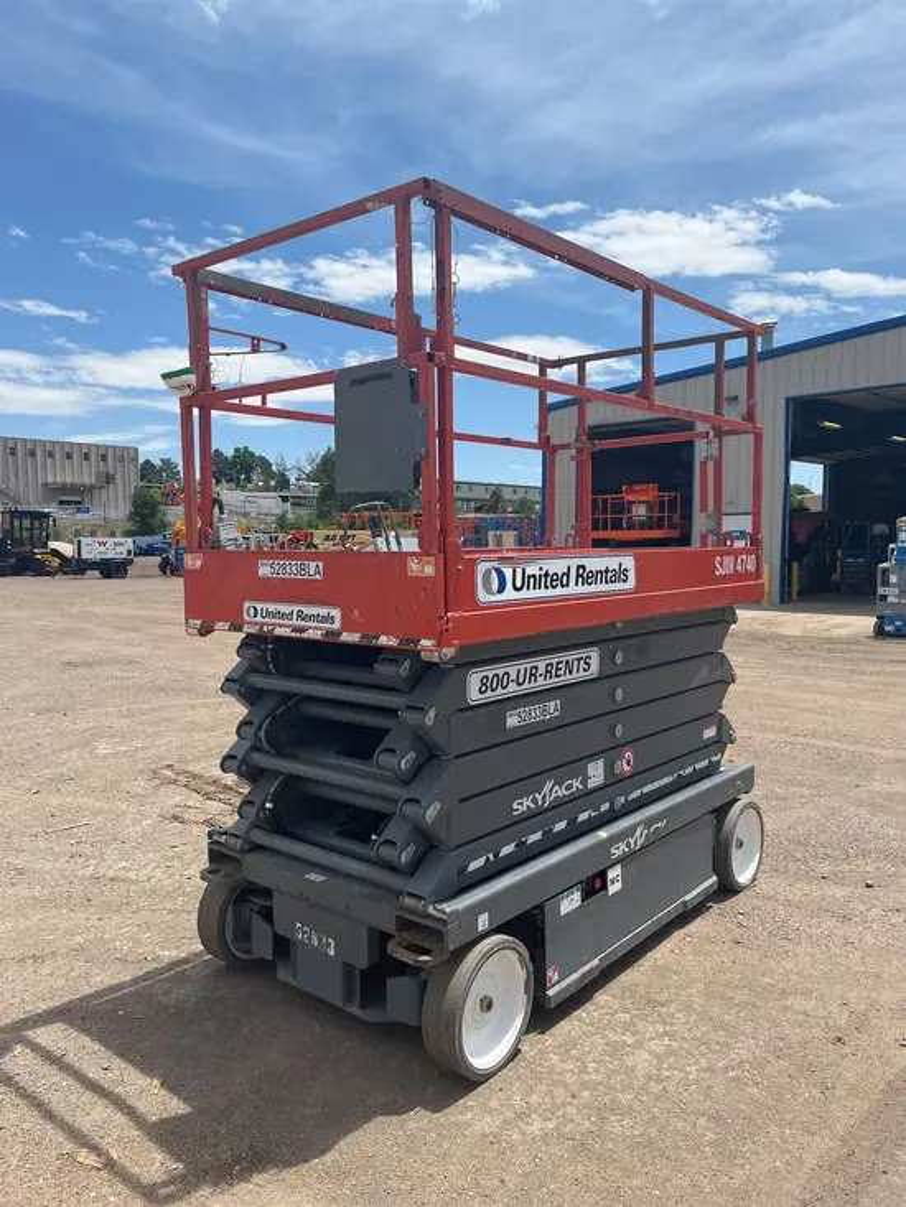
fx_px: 907
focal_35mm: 26
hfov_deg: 53.1
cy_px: 604
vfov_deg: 67.3
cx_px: 453
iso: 50
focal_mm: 5.1
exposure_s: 1/3876
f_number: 1.6
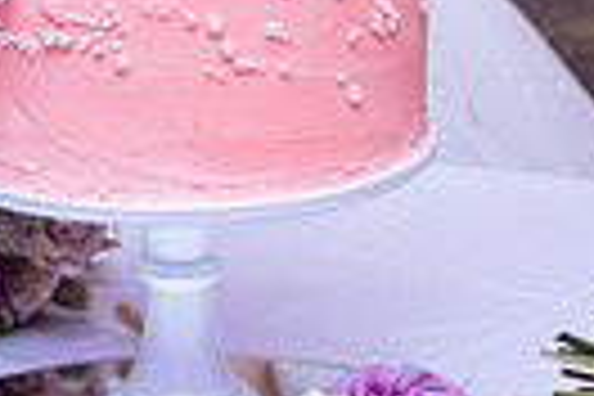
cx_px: 58
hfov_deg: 7.5
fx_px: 4504
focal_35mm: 273
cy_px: -448
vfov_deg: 4.9
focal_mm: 62
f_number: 3.5
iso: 640
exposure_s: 1/160
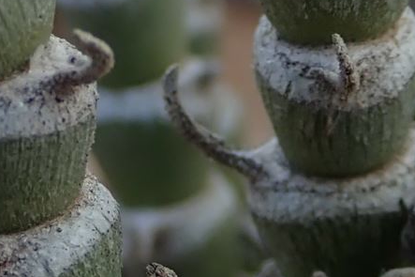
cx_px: 17
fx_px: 2328
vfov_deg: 6.8
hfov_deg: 10.1
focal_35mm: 202
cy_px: 235
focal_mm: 7.86
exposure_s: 1/320
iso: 100
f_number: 4
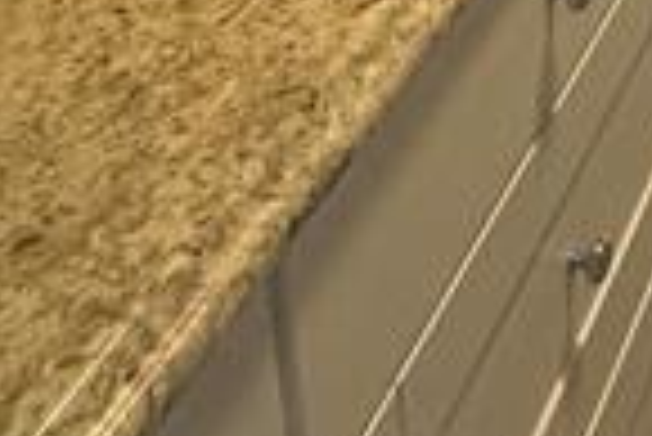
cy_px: -715
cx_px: 1214
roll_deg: -0.5
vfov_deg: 12.4
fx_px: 1396
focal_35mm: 77
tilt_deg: -8.9
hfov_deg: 19.1
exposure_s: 1/120
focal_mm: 2.22
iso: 160
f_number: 2.2
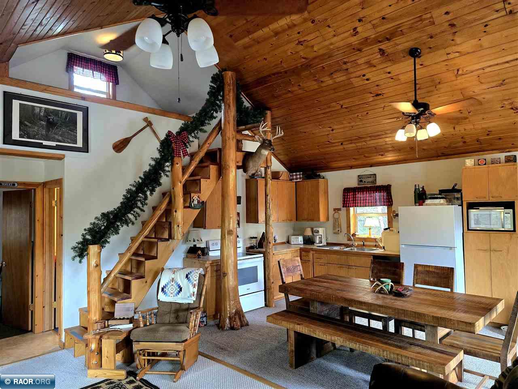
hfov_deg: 73.9
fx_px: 344
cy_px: 194
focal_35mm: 23
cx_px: 259
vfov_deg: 58.9
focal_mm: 6.3
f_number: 1.7
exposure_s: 1/120
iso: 1000
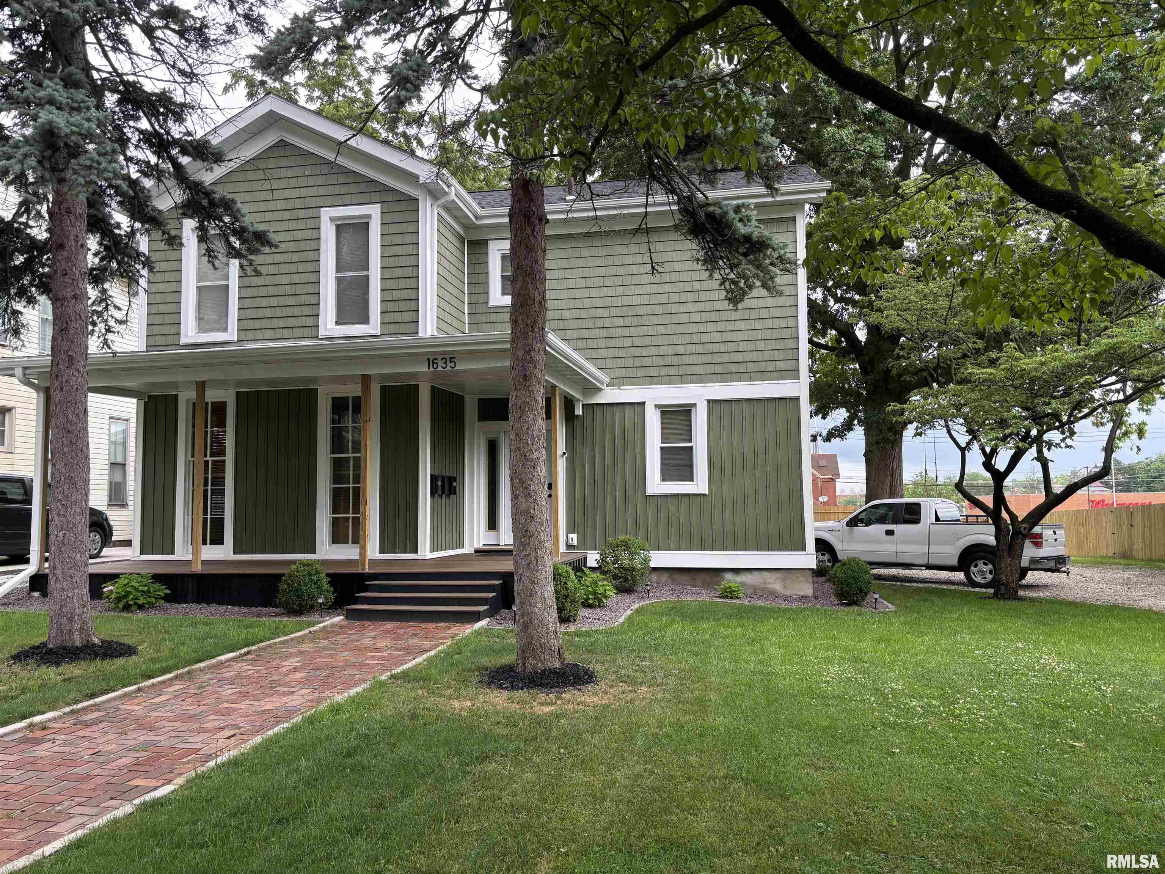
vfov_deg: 53.1
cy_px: 437
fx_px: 875
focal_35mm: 26
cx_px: 582
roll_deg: +0.1
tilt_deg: +3.5
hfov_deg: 67.3
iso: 50
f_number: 1.6
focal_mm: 5.96
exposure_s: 1/460
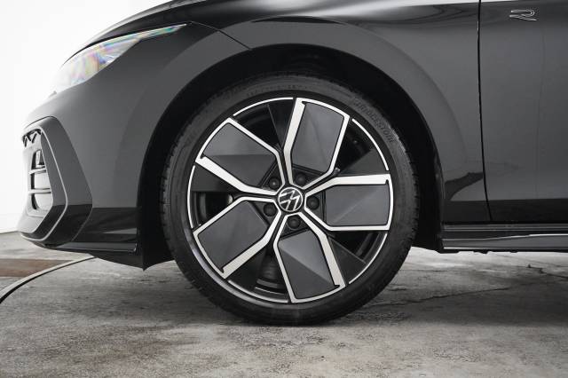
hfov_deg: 57.2
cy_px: 189
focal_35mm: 33
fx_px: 520
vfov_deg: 39.9
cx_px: 284
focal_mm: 22
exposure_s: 1/200
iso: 5000
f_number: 4
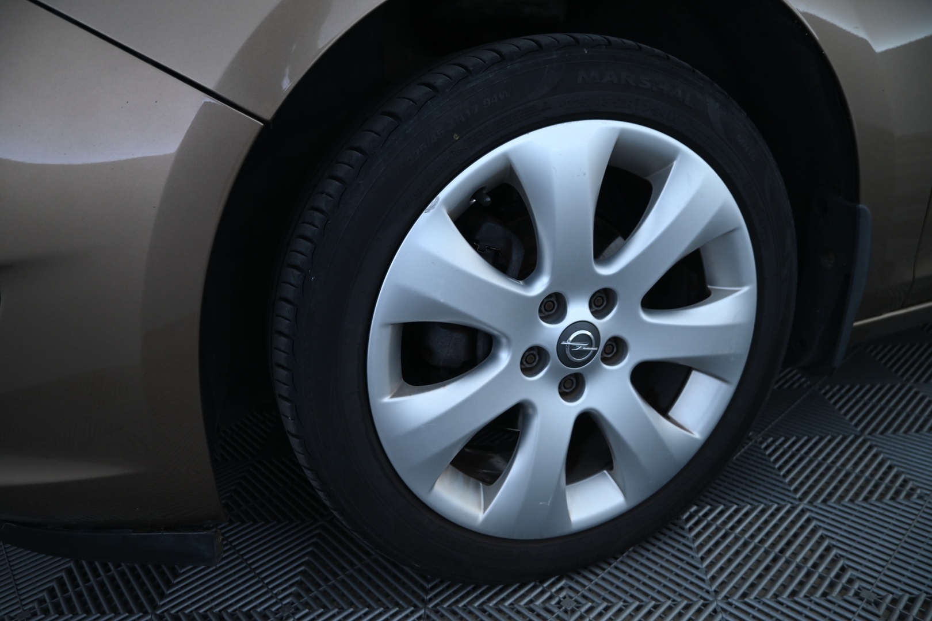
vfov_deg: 53.1
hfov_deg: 73.7
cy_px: 310
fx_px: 621
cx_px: 466
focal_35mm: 24
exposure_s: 1/25
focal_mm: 16
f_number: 3.5
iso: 500
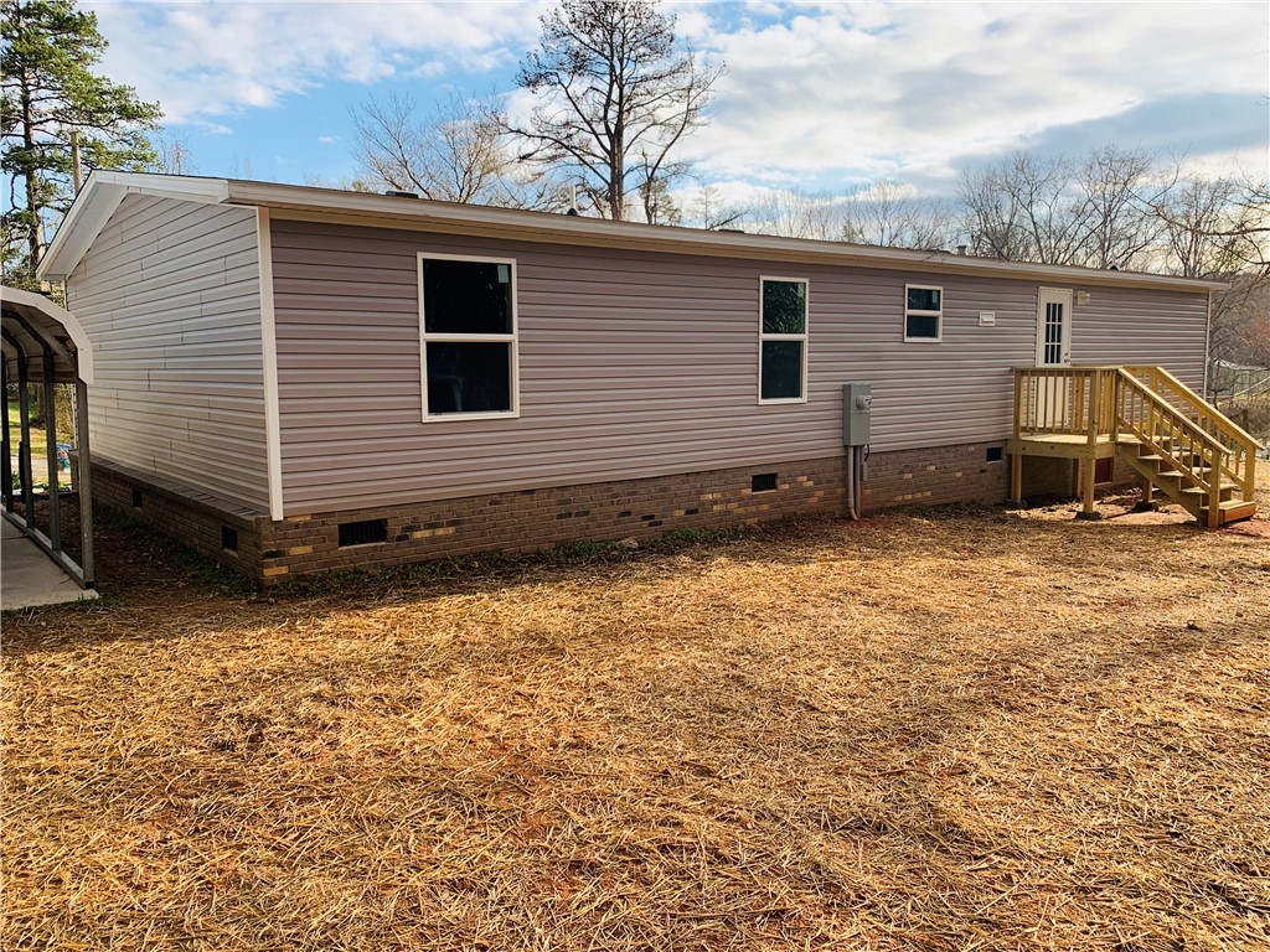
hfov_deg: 67.3
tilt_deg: -7.4
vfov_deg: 53.1
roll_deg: -0.1
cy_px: 476
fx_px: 954
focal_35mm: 26
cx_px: 635
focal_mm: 4.25
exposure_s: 1/727
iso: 25
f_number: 1.8
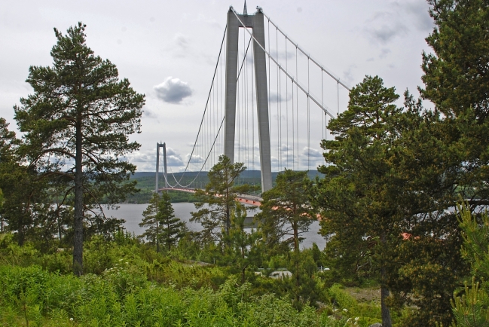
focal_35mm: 37
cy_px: 197
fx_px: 503
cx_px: 240
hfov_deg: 51.8
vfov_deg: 35.9
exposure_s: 1/100
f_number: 13
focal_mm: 20
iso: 100
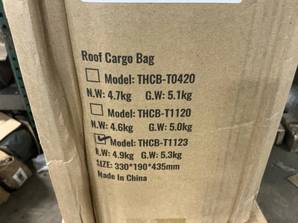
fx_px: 241
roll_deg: +1.0
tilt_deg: -31.3
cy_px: 112
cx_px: 149
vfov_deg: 49.7
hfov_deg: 63.4
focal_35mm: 28
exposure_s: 1/40
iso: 320
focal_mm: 3
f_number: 1.8
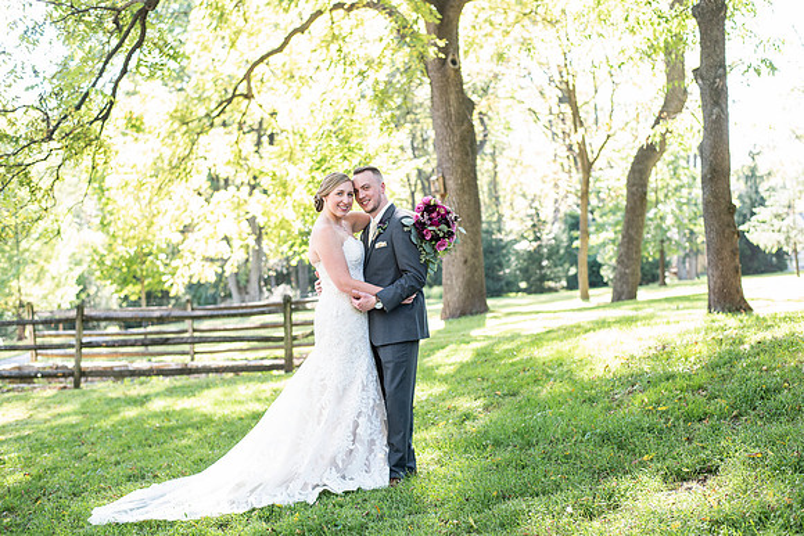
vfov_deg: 25.5
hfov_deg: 37.4
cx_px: 422
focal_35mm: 53
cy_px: 268
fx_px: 1187
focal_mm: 50
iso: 400
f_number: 2.8
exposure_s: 1/200
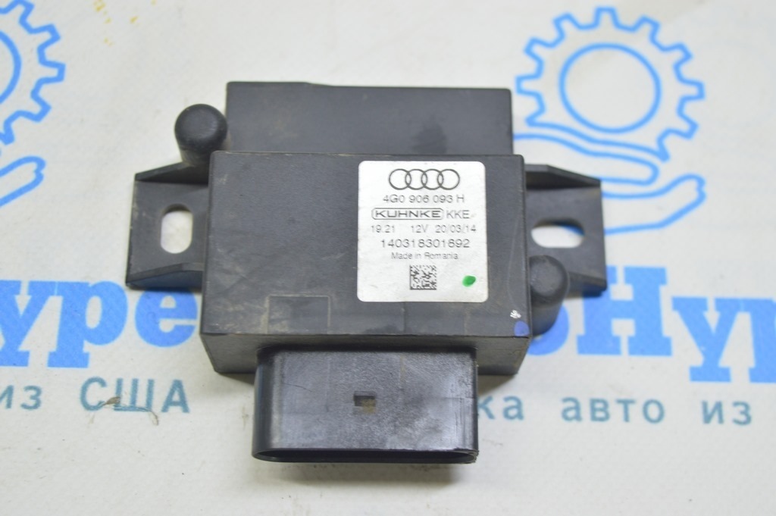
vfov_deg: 23.7
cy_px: 258
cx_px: 388
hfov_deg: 35.1
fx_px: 1228
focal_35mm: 57
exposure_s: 1/20
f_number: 5.6
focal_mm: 38
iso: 400
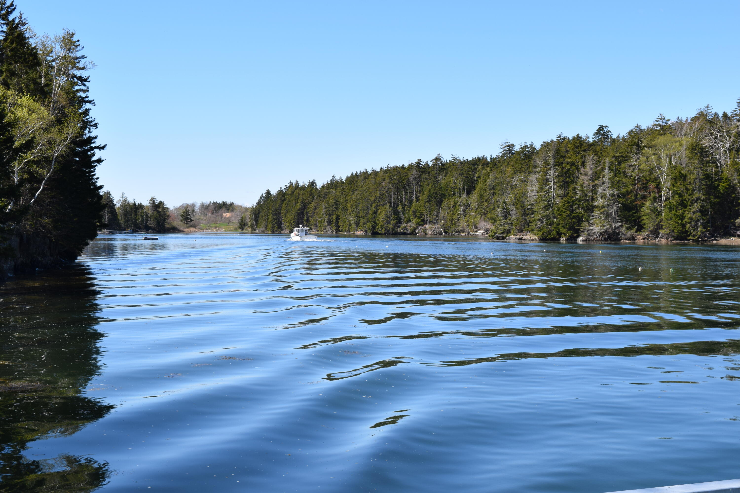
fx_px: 987
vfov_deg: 28.1
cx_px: 370
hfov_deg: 41.1
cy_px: 246
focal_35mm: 48
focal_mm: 32
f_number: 10
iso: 200
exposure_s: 1/400
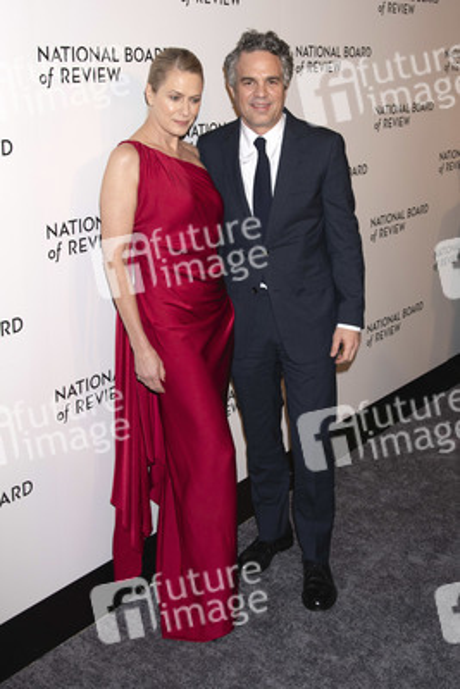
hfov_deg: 42.4
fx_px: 594
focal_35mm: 31
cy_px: 344
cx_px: 230
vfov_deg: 60.3
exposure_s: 1/200
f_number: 6.3
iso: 400
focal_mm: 31
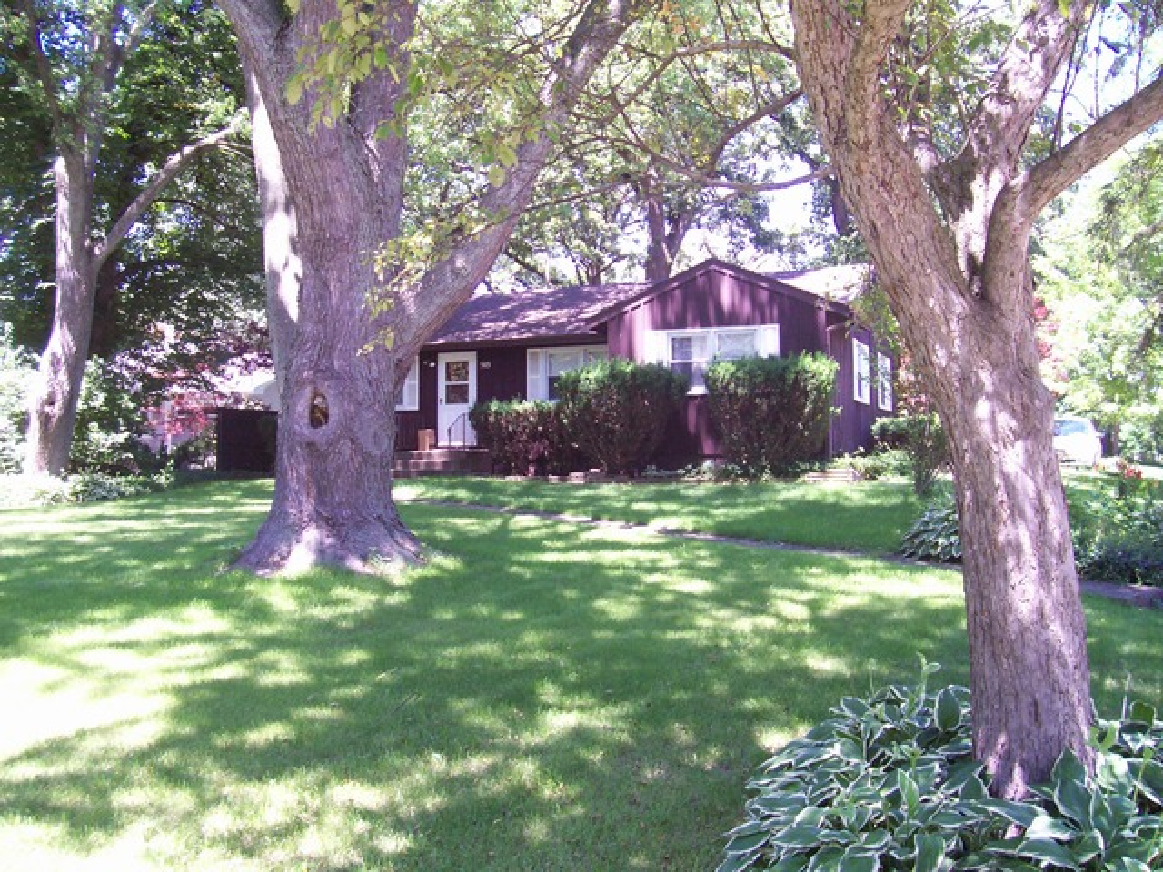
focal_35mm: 34
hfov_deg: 54.0
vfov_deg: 41.8
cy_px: 436
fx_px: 1142
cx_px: 582
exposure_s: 1/174
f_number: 2.7
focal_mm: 5.6
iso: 160
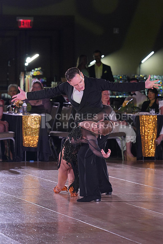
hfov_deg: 6.1
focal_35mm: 225
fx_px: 1527
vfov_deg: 9.1
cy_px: 122
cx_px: 82
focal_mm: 150
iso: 1000
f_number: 4
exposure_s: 1/400
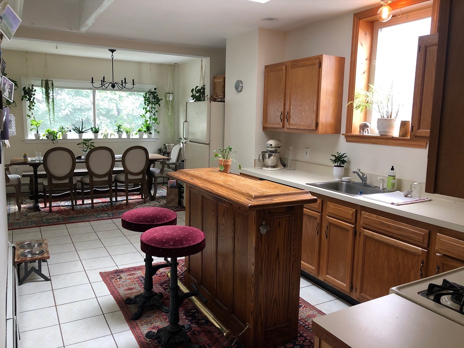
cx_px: 232
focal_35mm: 28
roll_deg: -0.9
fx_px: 375
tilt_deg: -8.2
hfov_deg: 63.4
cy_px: 174
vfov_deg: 49.7
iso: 40
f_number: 1.8
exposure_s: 1/24
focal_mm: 4
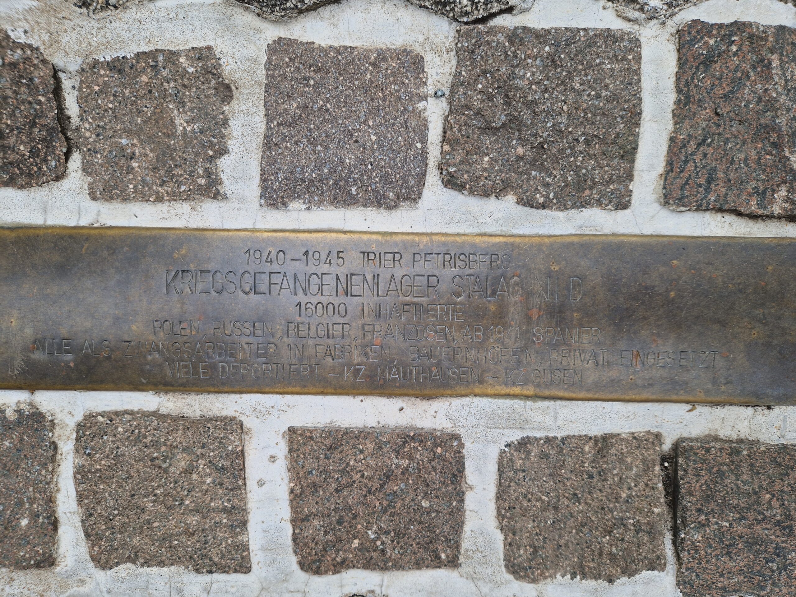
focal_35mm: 23
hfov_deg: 73.9
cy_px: 298
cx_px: 398
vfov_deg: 58.9
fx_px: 529
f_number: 1.8
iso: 50
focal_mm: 5.4
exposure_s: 1/652
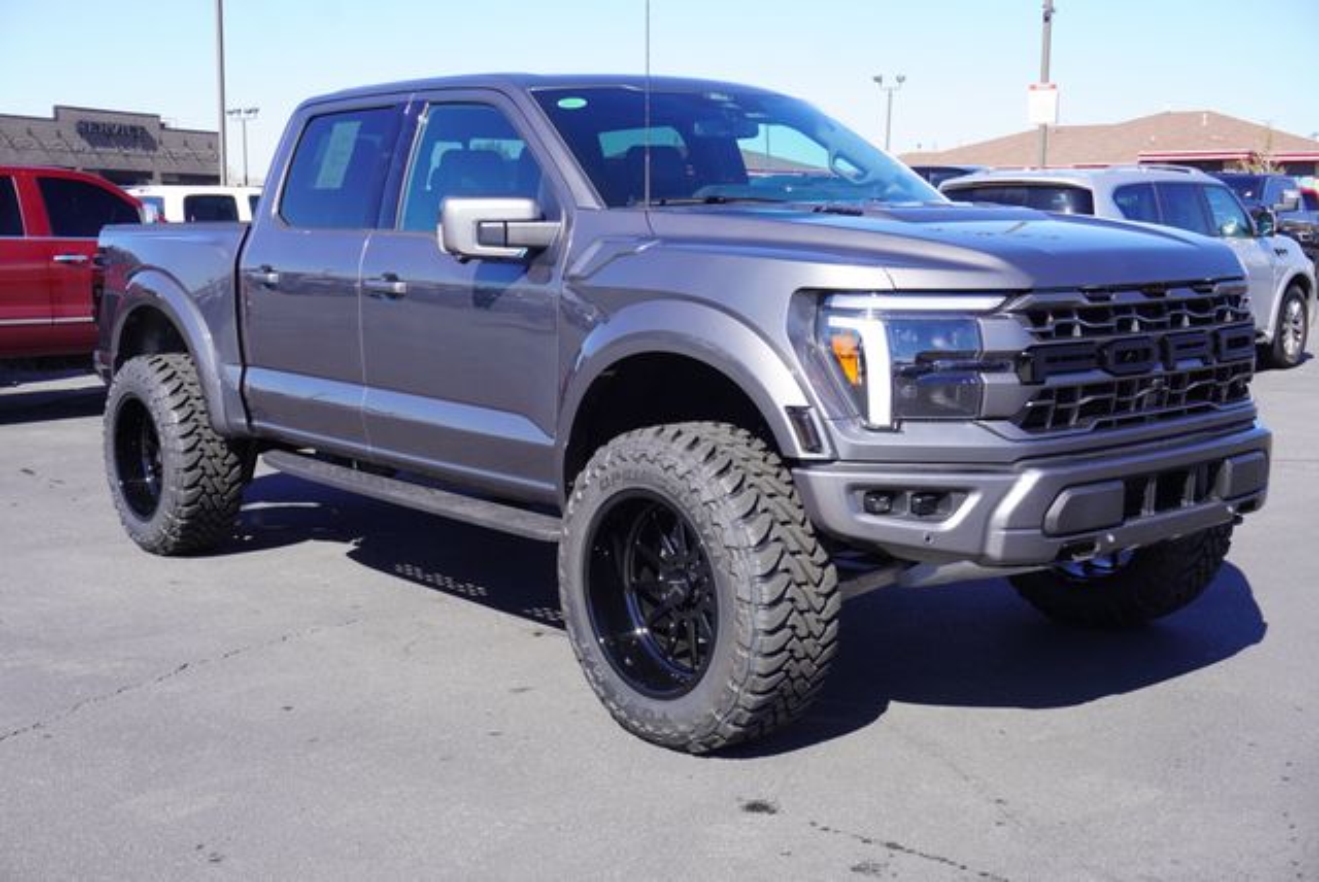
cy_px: 441
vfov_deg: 32.0
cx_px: 660
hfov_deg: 46.4
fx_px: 1540
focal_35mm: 42
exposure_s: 1/100
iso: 100
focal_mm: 28
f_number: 8
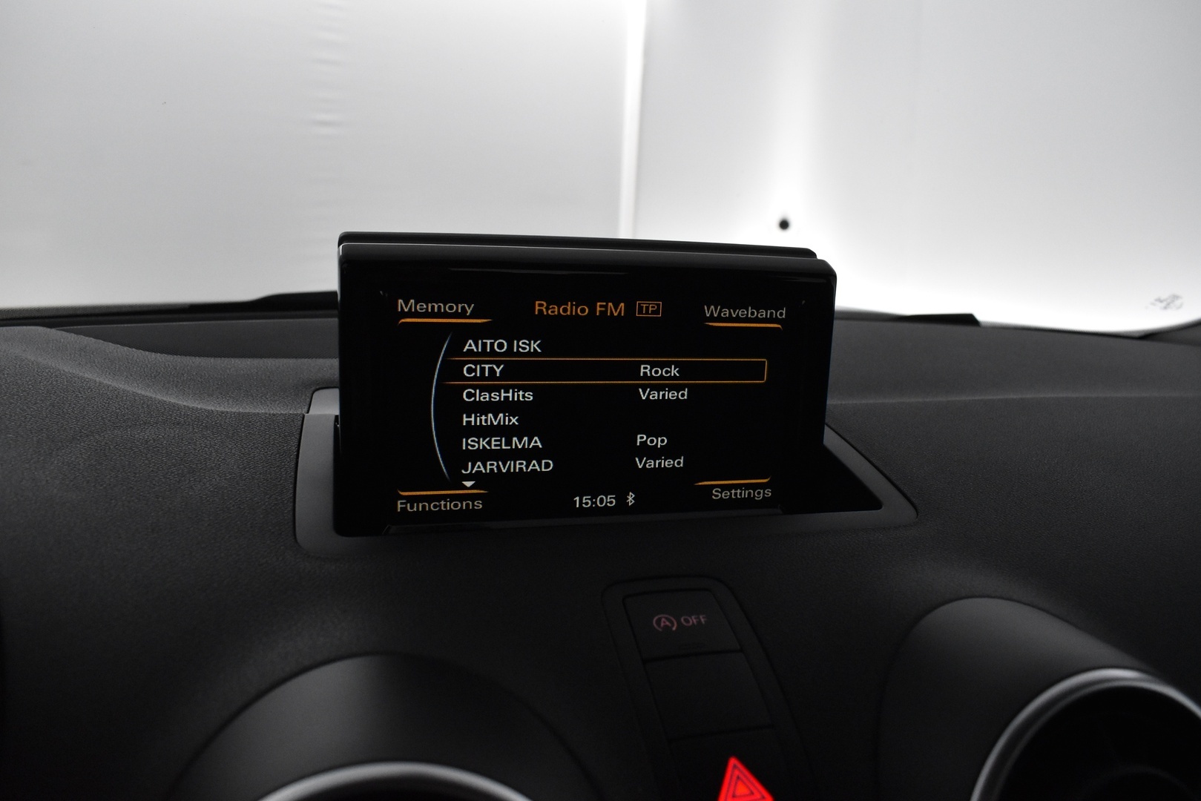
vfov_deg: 47.9
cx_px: 600
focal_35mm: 27
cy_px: 400
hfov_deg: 67.4
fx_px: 901
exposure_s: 1/160
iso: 3200
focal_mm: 18
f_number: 6.3
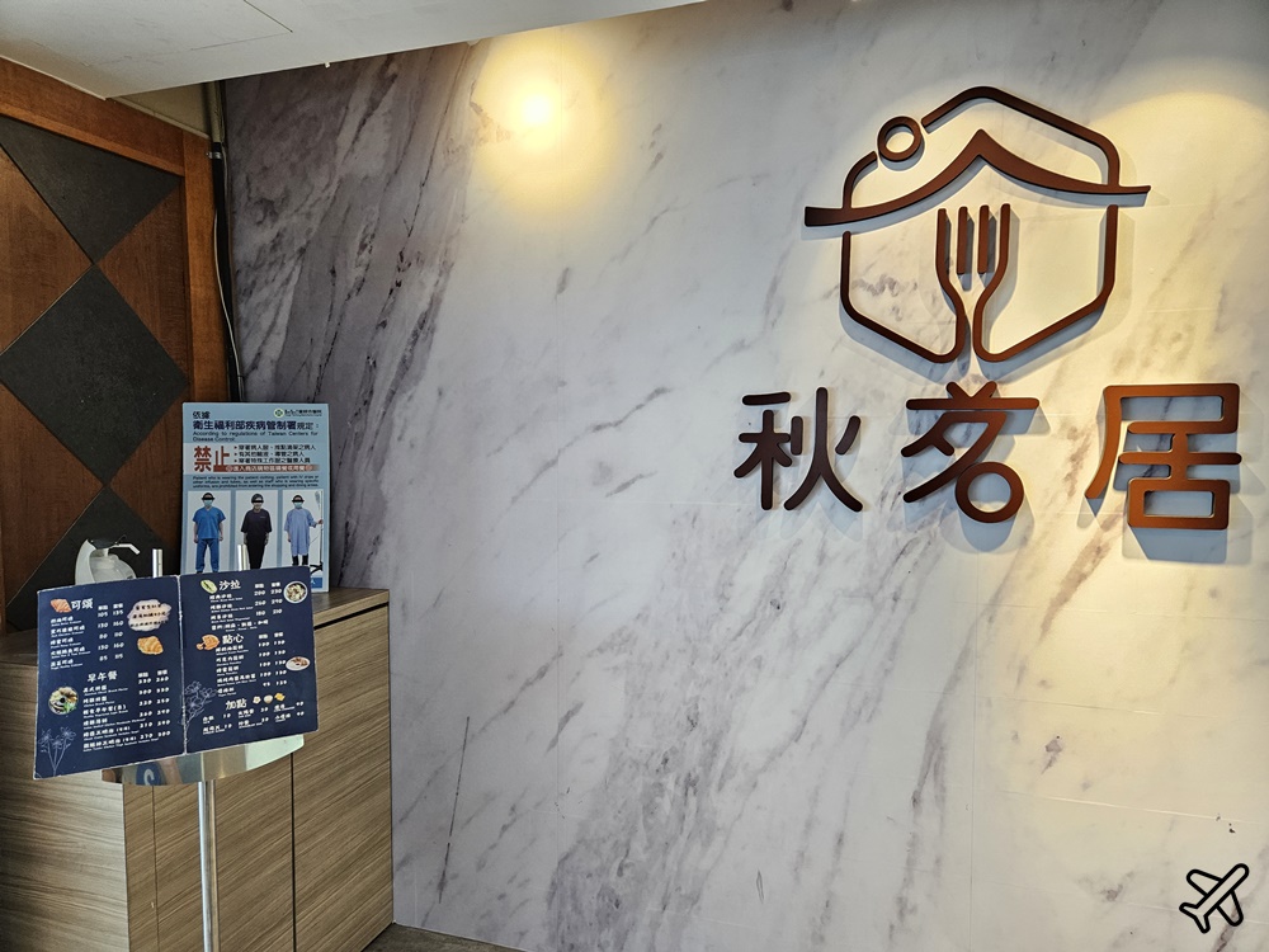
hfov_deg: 73.9
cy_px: 476
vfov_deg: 58.9
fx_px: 843
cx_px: 634
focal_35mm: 23
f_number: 1.8
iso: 400
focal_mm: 5.4
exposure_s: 1/120
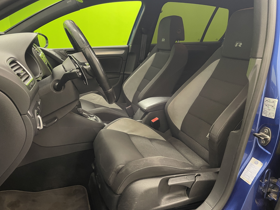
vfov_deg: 51.3
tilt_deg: -16.1
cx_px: 135
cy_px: 108
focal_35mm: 27
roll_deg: -2.3
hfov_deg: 65.3
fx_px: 218
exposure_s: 1/50
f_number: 1.6
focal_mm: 4.2
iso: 160
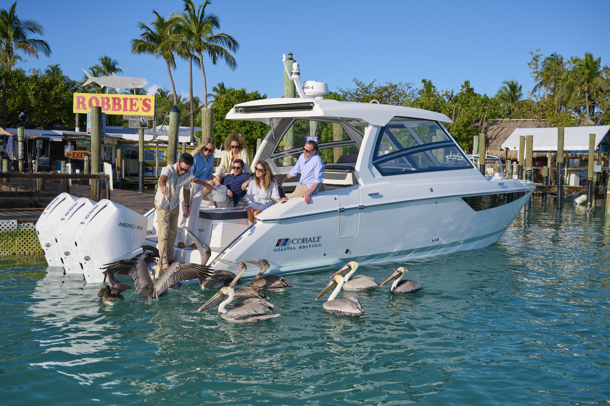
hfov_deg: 53.1
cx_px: 305
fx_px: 610
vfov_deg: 36.9
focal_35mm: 36
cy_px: 203
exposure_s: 1/1000
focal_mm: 36
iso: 64
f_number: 4.5
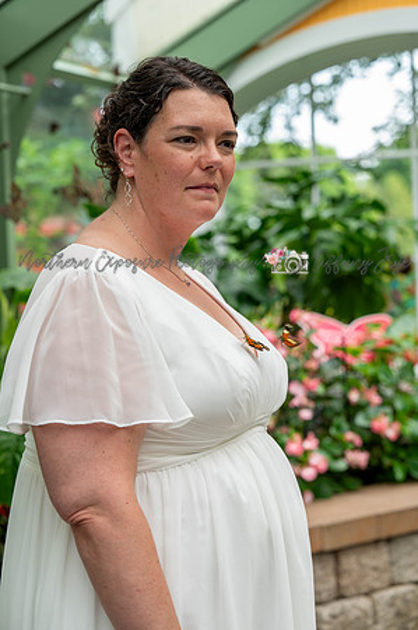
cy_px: 315
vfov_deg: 28.9
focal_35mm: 70
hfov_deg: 19.4
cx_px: 209
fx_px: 1222
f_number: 4
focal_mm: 70
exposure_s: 1/250
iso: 360
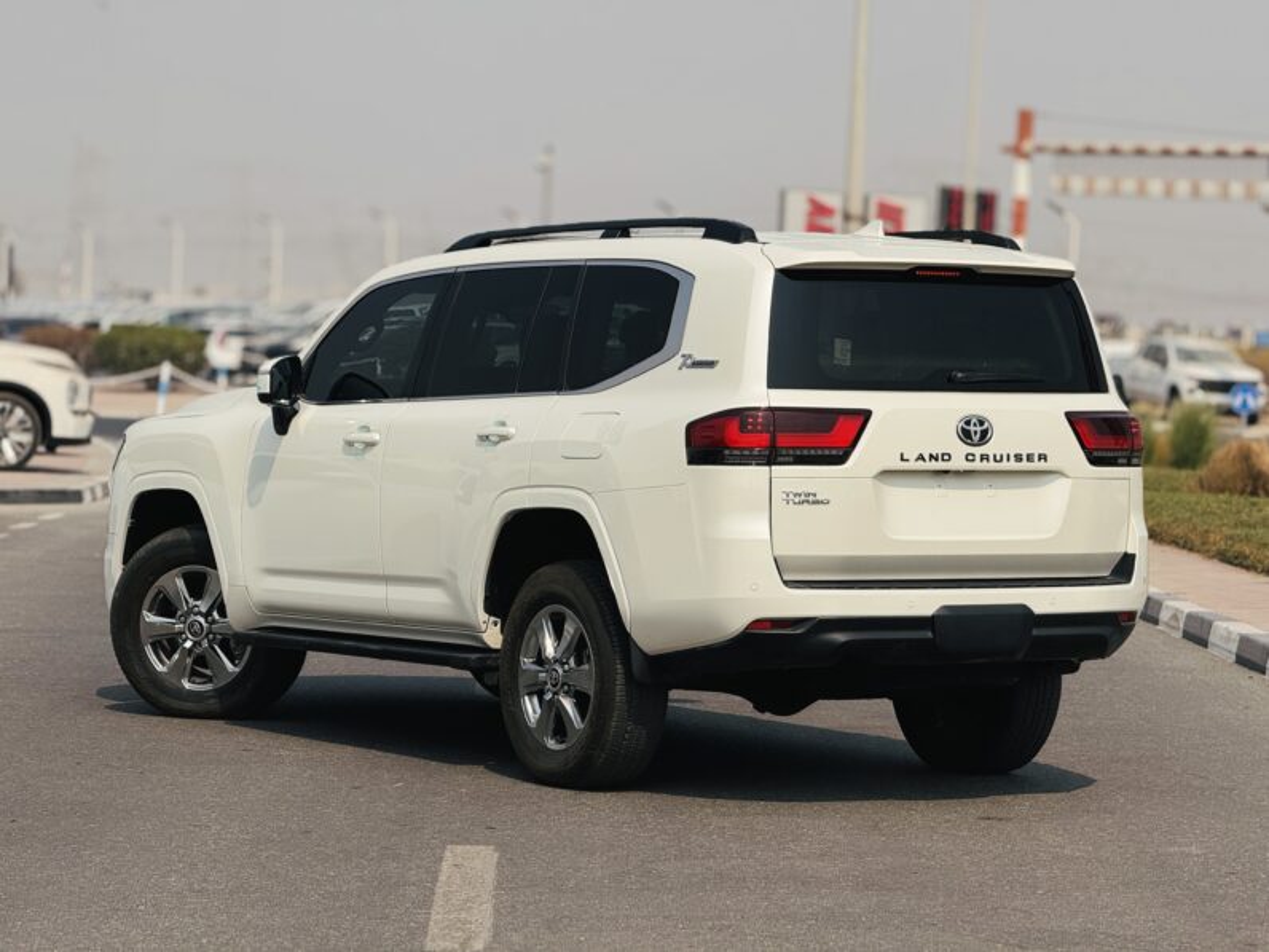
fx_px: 4399
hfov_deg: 16.4
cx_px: 634
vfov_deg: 12.3
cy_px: 476
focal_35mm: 120
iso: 40
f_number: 2.8
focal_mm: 15.66
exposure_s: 1/3195
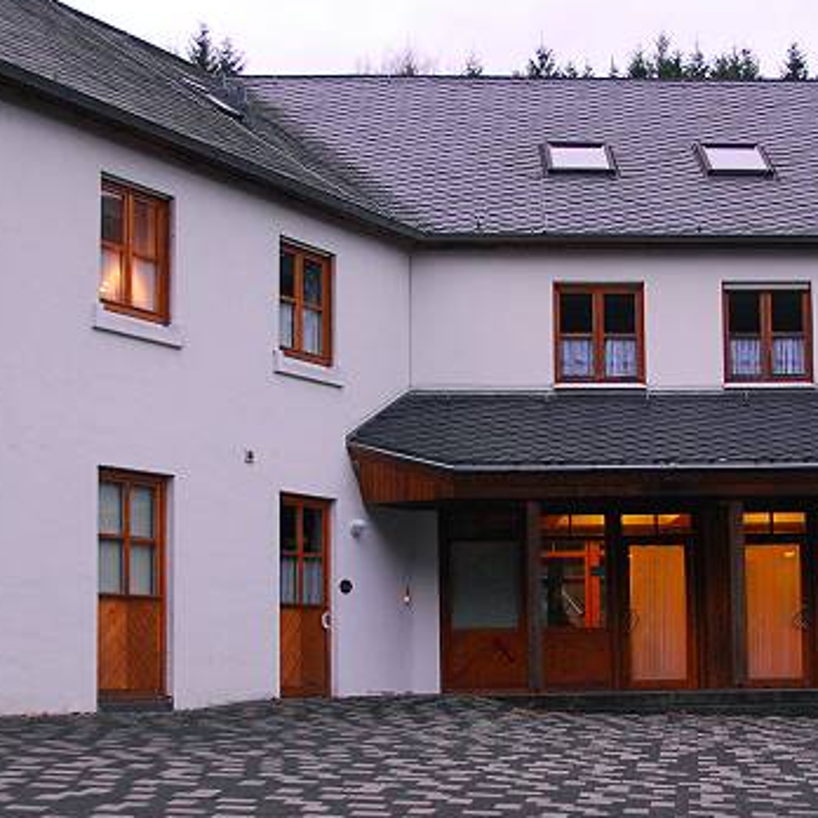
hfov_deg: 25.6
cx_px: 545
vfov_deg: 25.6
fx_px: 1791
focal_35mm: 67
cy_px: 515
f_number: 3.8
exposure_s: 1/15
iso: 640
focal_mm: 22
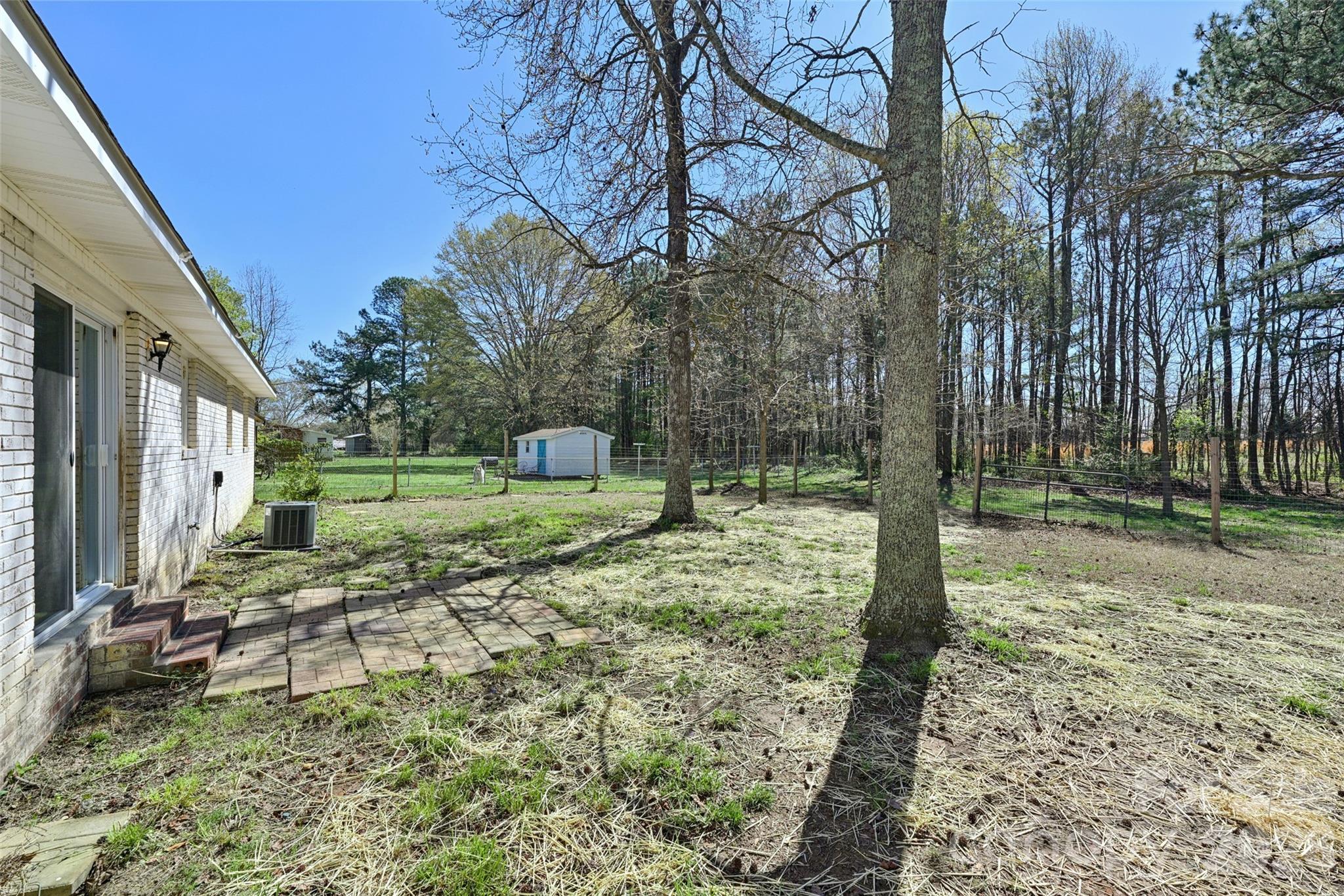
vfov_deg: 81.2
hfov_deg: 104.3
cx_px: 672
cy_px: 448
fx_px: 523
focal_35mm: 14
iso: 100
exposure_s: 1/320
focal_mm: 14
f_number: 8
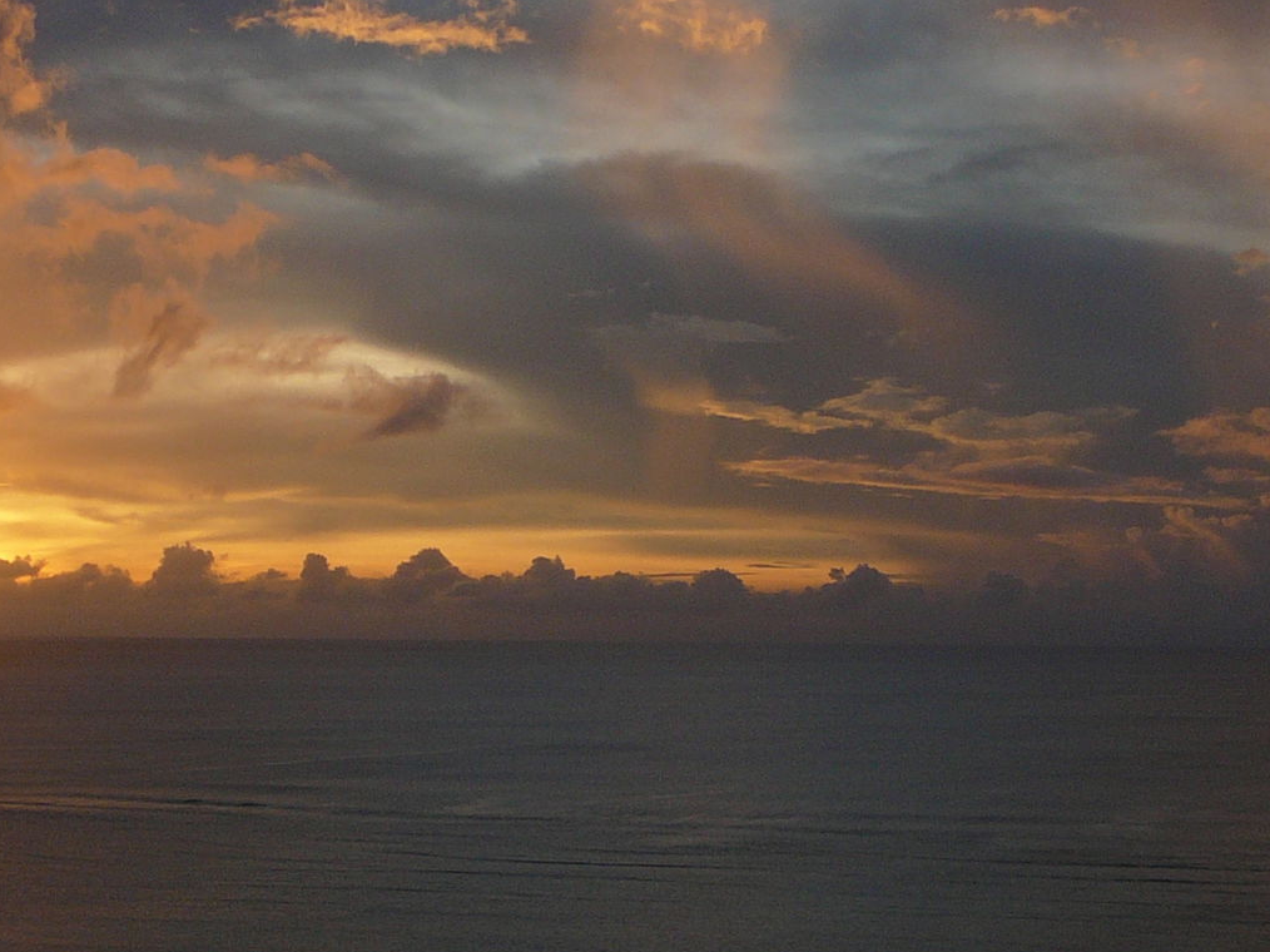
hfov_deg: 21.9
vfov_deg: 16.6
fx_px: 3264
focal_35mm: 89
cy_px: 600
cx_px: 428
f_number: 3.3
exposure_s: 1/250
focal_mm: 7
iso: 80
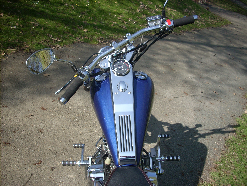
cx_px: 124
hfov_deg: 50.1
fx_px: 264
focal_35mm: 37
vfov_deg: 38.7
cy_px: 93
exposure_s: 1/162
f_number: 5.6
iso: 64
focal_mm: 6.2
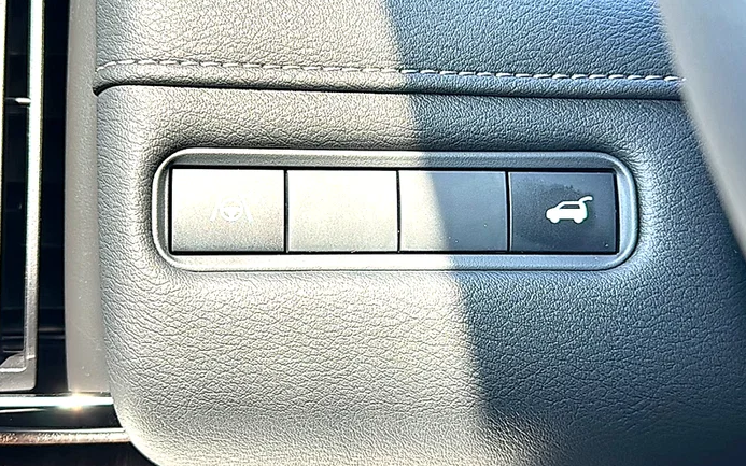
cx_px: 374
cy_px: 218
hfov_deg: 44.4
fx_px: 915
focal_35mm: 45
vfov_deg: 28.6
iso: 80
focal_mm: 6.86
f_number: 1.78
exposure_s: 1/392
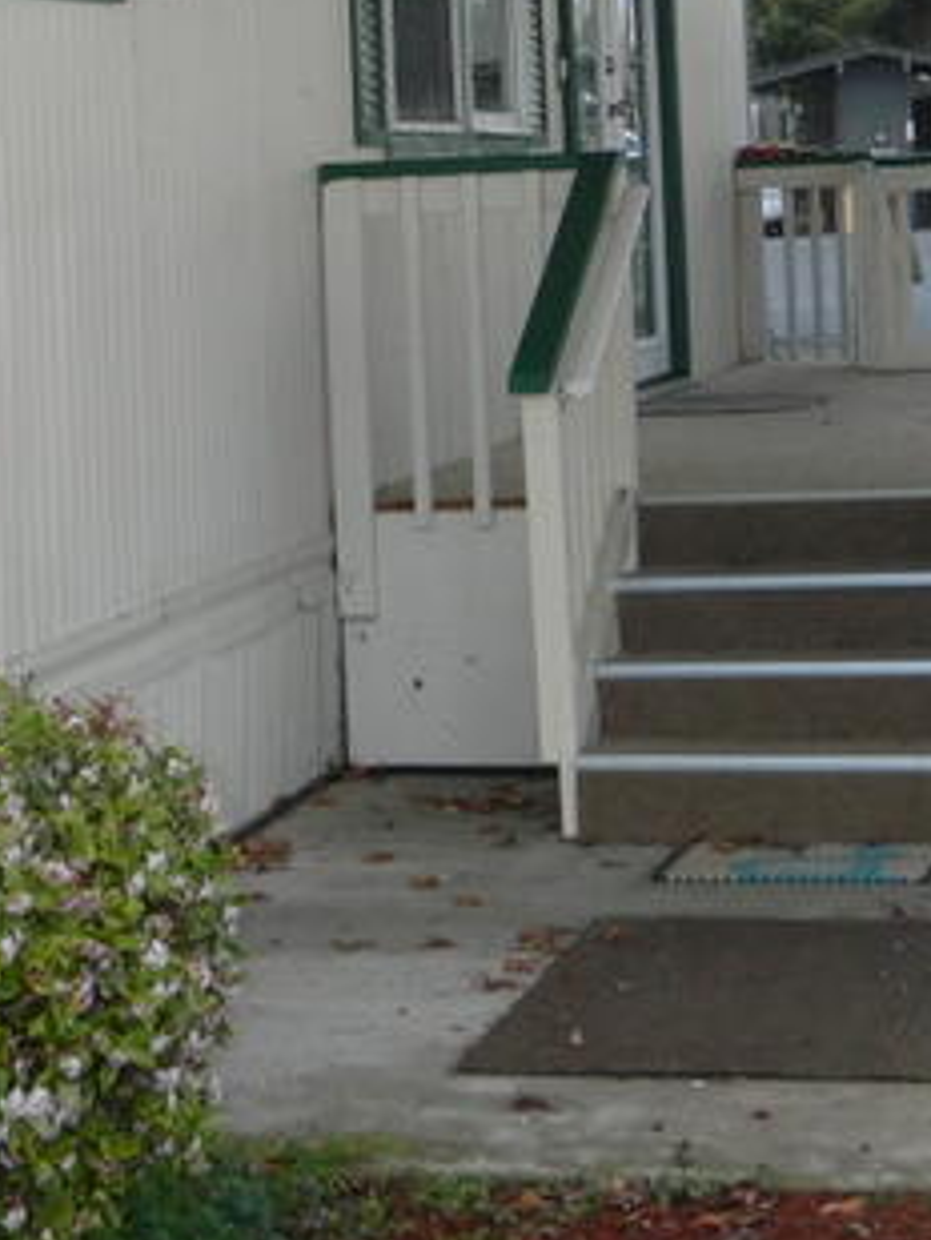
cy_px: 104
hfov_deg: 14.0
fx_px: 3799
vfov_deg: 18.2
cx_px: 570
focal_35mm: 106
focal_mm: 7.3
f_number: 3.5
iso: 110
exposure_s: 1/320
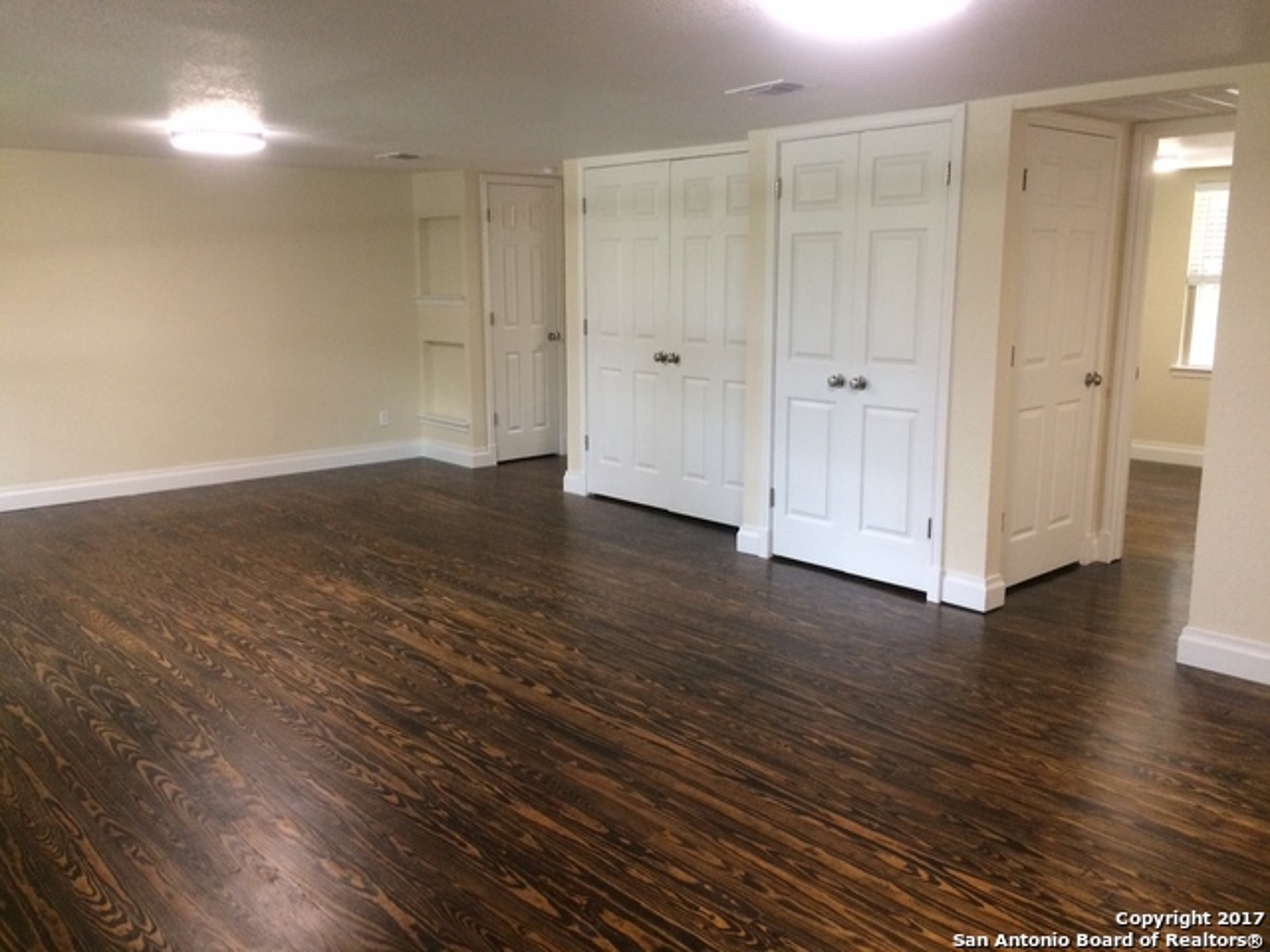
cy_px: 476
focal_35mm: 29
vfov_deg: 48.2
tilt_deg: -8.7
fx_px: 1064
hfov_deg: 61.7
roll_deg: -0.7
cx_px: 635
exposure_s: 1/30
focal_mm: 4.15
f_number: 2.2
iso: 200
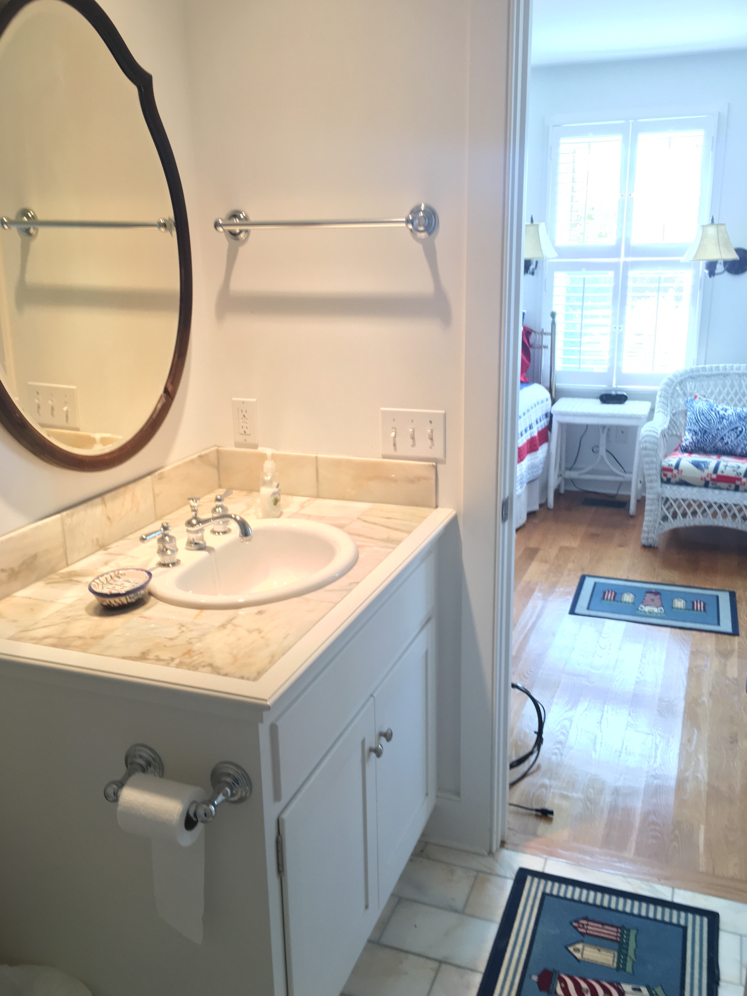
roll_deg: -1.5
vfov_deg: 61.7
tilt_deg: -16.1
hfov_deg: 48.2
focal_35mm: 29
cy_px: 498
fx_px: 834
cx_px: 374
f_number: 2.2
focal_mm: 4.15
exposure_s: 1/30
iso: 50
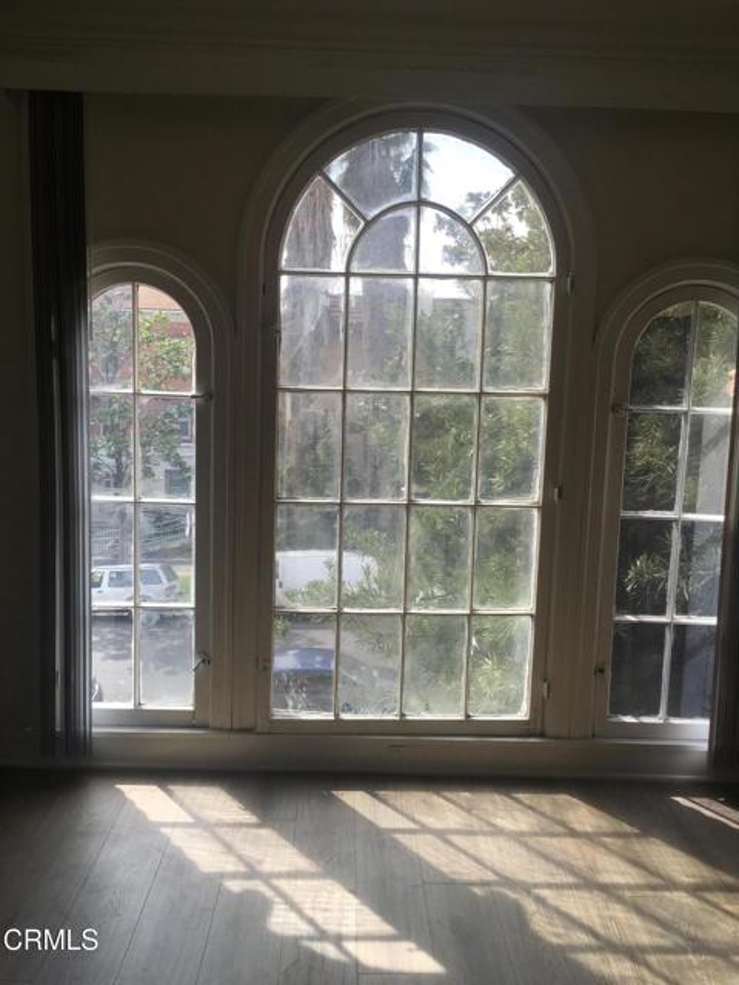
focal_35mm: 29
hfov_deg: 48.2
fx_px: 825
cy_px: 492
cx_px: 370
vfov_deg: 61.7
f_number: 2.2
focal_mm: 4.15
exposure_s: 1/368
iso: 25
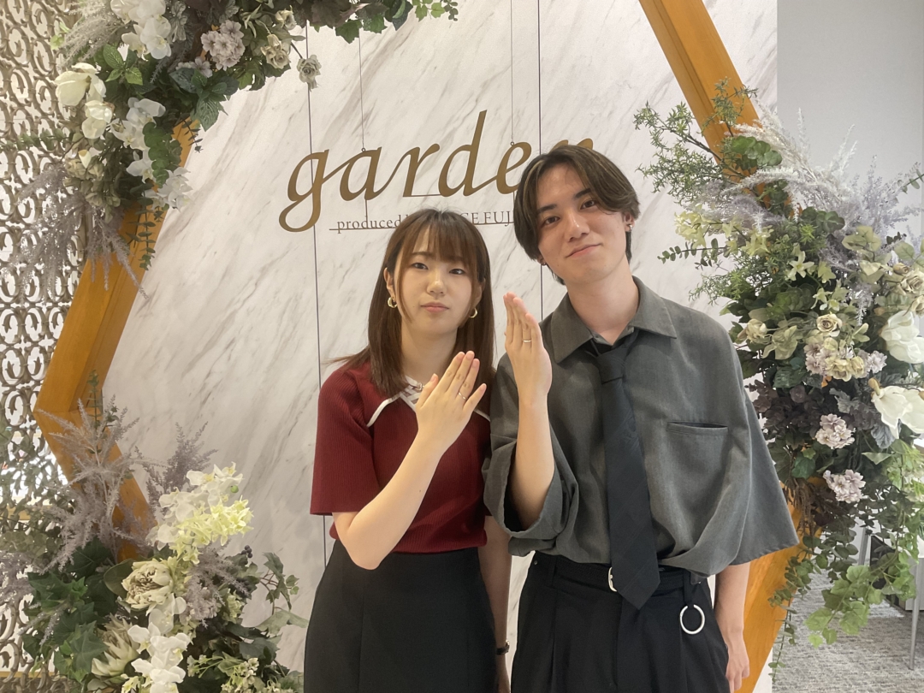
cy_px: 346
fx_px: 774
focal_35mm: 29
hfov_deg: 61.7
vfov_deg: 48.2
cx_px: 462
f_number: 1.8
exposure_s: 1/60
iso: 80
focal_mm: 3
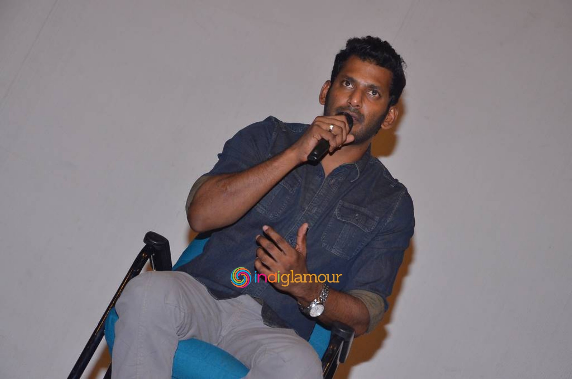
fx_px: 1665
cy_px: 190
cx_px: 286
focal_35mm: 105
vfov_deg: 13.0
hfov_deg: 19.5
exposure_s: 1/250
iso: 1600
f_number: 7.1
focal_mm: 70
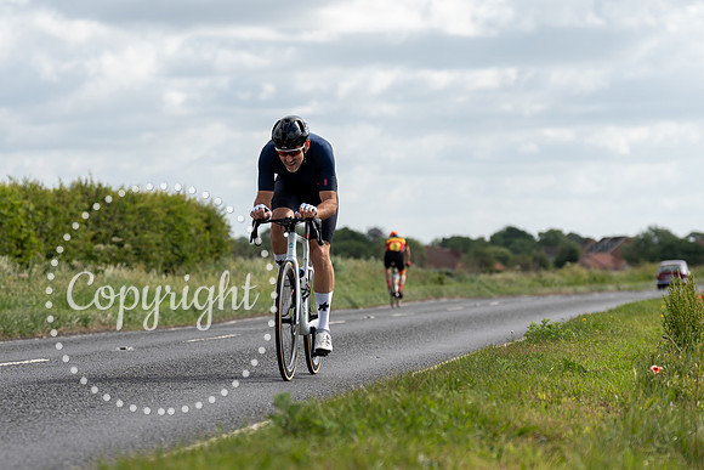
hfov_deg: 13.0
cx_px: 332
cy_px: 221
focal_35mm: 158
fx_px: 3083
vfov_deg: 8.7
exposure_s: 1/1000
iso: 100
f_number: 3.5
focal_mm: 106
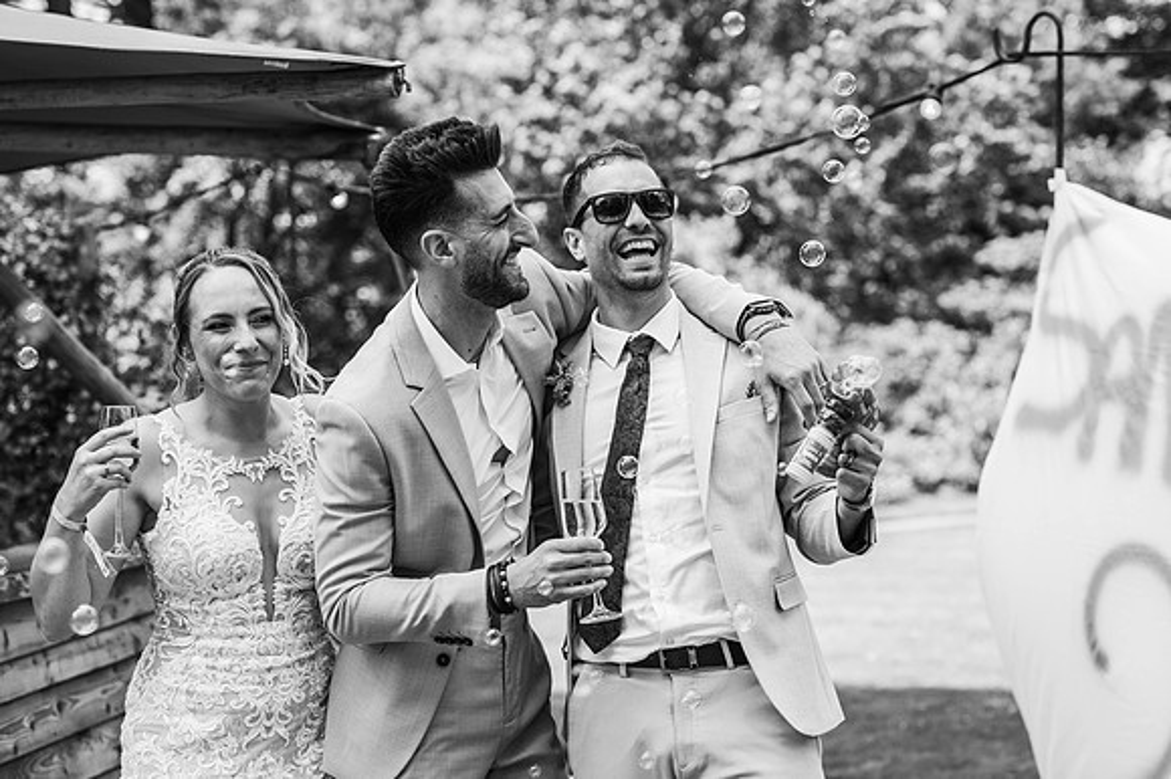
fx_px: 2763
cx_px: 586
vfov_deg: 16.1
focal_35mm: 85
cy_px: 390
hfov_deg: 23.9
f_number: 4
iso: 100
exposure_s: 1/640
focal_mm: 85
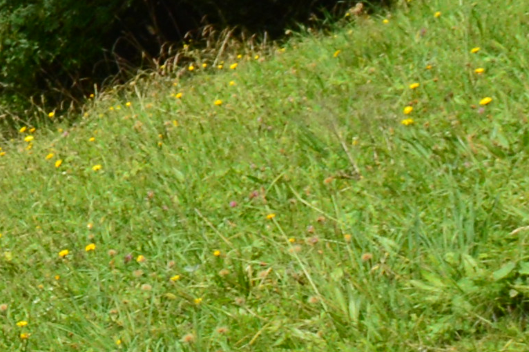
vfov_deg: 6.4
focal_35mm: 212
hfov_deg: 8.6
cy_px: 557
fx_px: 3114
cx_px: -853
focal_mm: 18
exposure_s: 1/320
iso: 400
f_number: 10
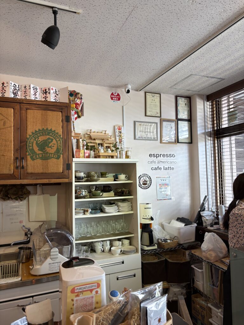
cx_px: 122
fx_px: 244
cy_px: 162
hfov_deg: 53.1
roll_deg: +0.7
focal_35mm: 26
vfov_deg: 67.3
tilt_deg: +3.4
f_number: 1.6
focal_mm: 5.96
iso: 64
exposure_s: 1/110
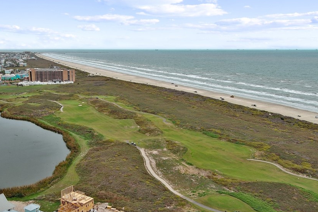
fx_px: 336
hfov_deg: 50.4
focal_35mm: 38
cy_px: 136
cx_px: 125
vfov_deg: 34.8
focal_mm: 10.57
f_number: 2.8
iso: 100
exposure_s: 1/1000
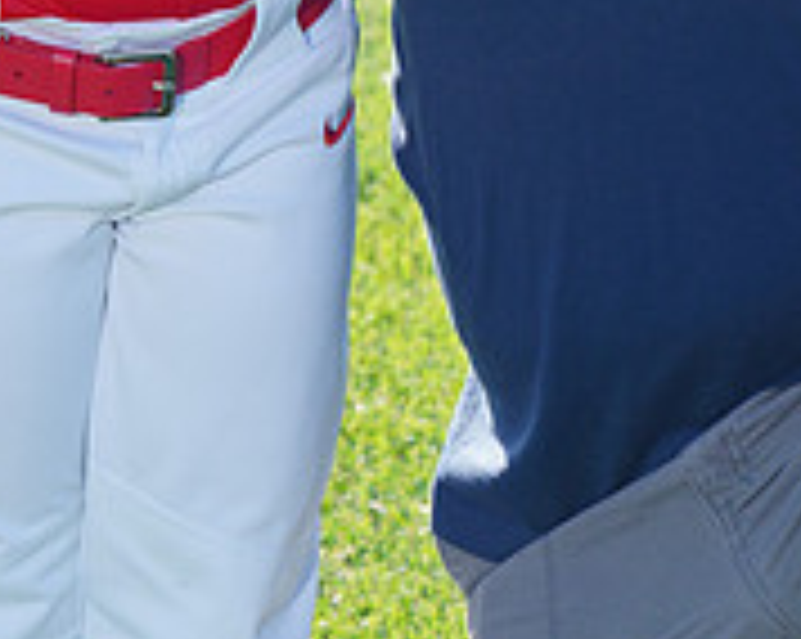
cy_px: -436
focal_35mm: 377
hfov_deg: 5.1
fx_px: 8928
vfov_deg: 4.1
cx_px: 484
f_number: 9
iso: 200
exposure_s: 1/200
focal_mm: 123
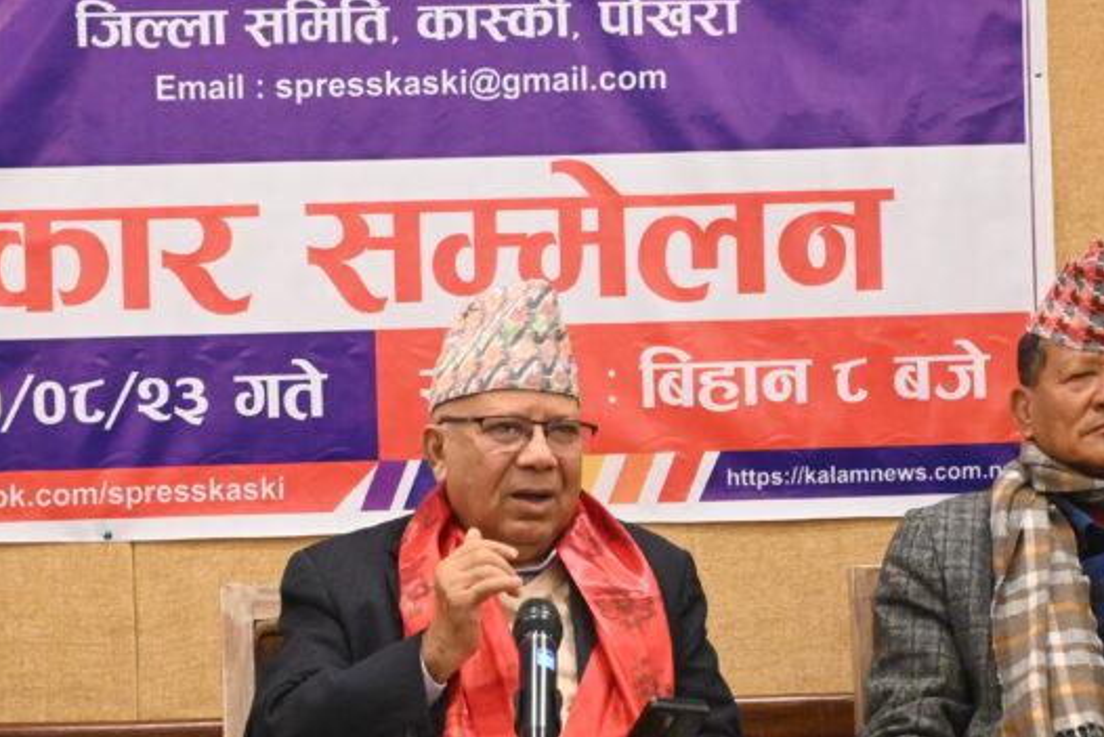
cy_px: 480
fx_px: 3405
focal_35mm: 111
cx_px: 401
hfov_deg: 18.4
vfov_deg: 12.3
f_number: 5.6
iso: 5000
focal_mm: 38
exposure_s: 1/60
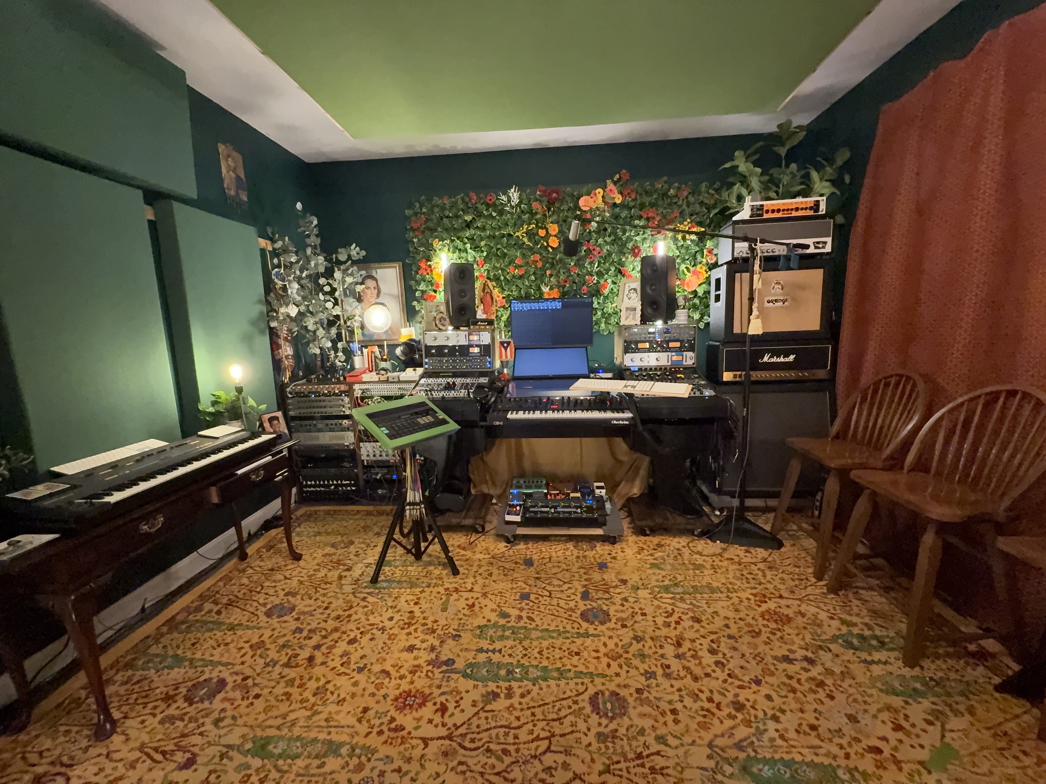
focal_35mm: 14
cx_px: 523
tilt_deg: -8.9
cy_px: 392
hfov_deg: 102.1
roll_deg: +1.8
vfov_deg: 85.7
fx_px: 423
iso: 1250
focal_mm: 2.22
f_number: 2.2
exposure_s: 1/60
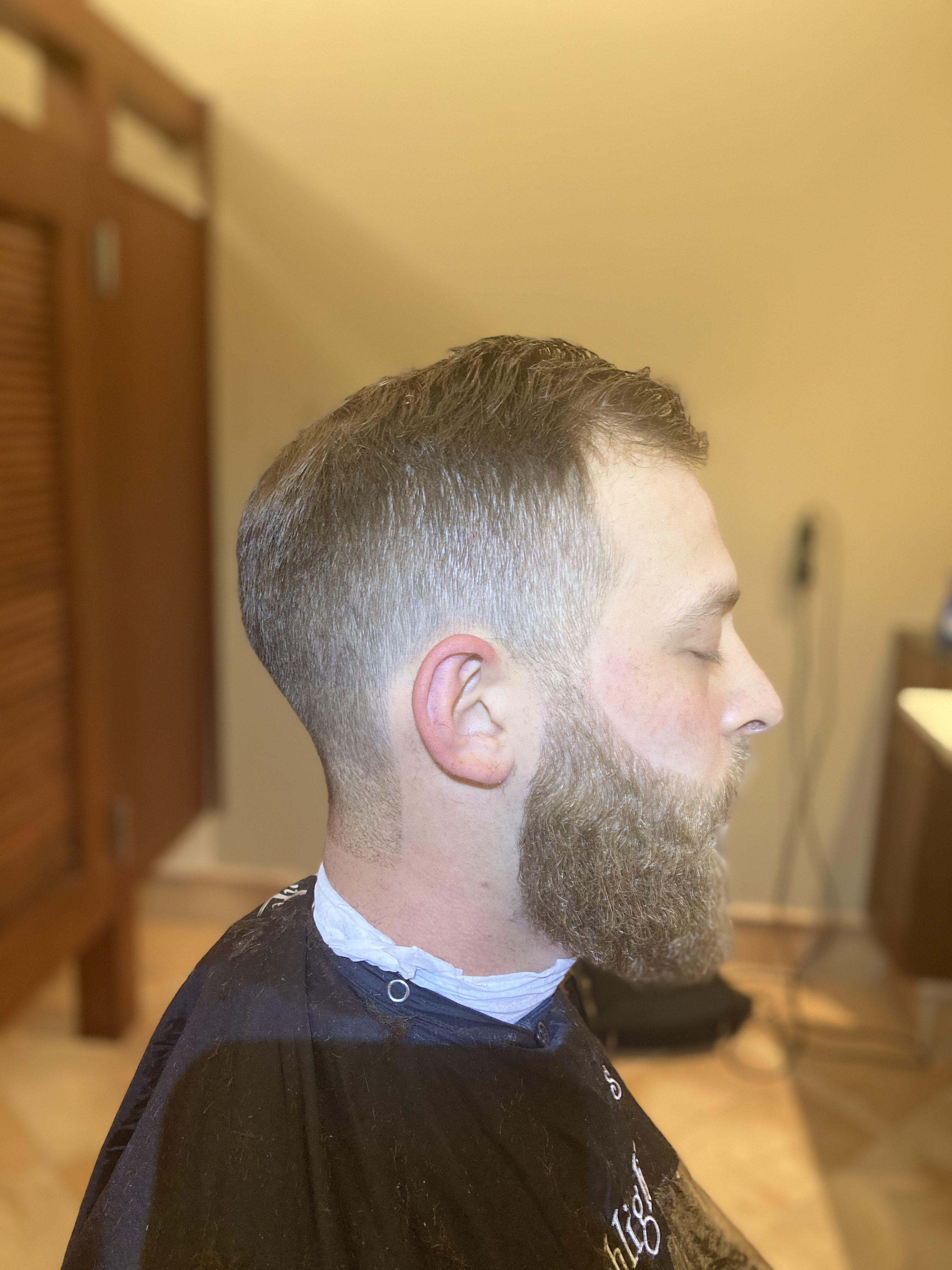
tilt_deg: -10.7
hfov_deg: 49.7
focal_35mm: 28
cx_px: 476
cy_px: 635
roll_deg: -1.8
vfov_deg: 63.4
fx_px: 1027
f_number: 1.8
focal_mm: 3.99
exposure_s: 1/60
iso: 250
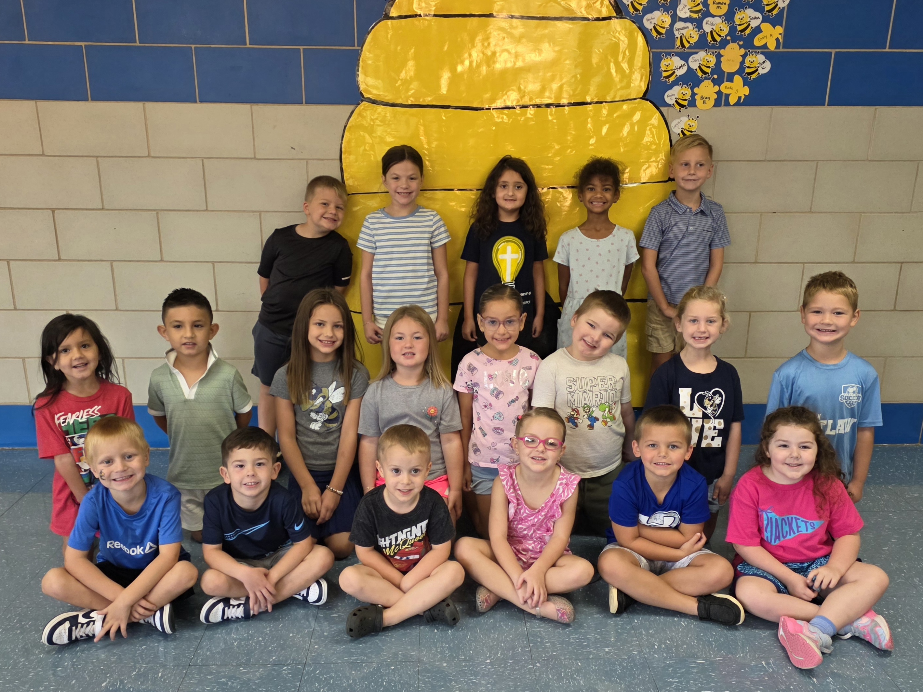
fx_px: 613
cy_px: 346
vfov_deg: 58.9
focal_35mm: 23
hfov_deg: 73.9
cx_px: 462
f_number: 1.7
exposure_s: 1/120
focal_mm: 6.3
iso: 400
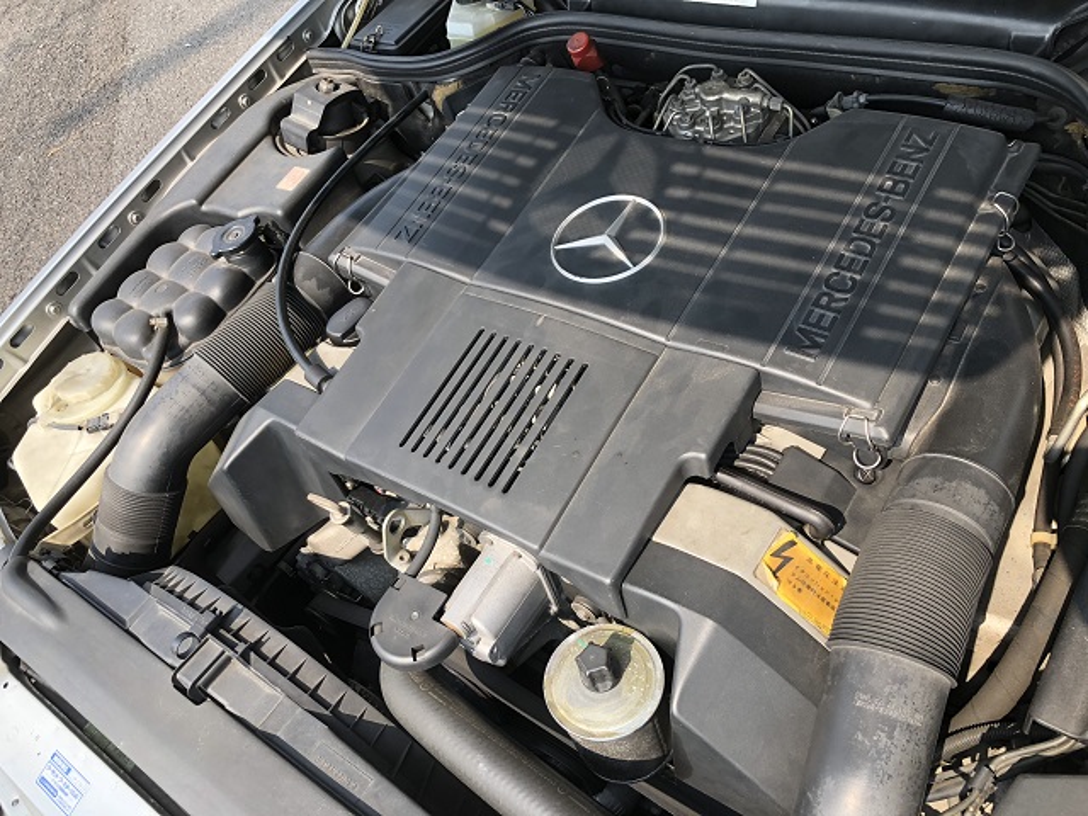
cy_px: 408
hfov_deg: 61.7
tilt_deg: -47.9
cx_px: 544
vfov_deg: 48.2
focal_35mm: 29
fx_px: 911
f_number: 1.8
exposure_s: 1/448
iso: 20
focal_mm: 3.99
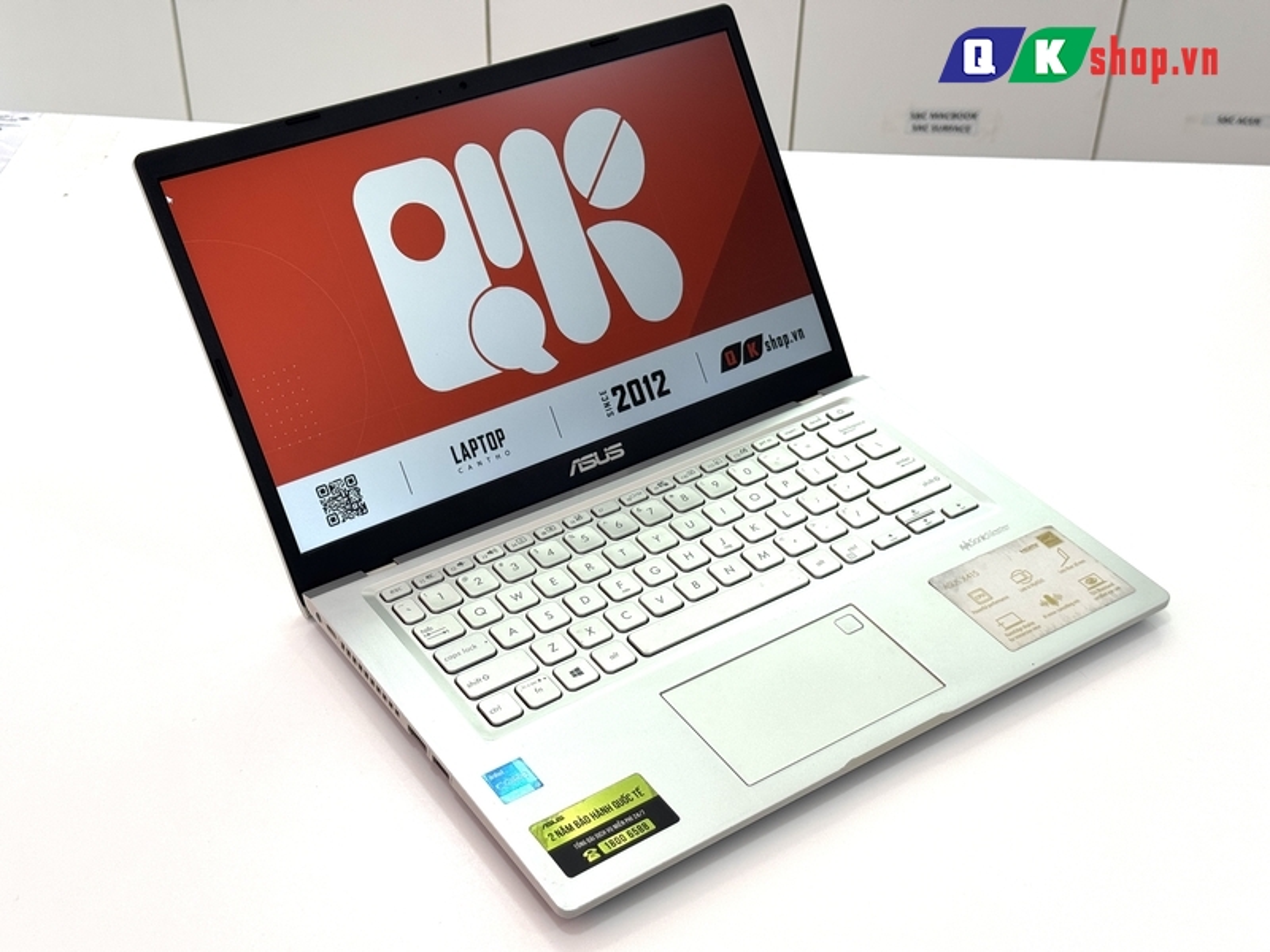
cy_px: 476
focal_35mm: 48
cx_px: 635
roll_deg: -0.6
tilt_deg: -37.1
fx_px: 1761
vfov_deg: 30.3
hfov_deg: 39.7
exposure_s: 1/186
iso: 64
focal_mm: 6.76
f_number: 1.78
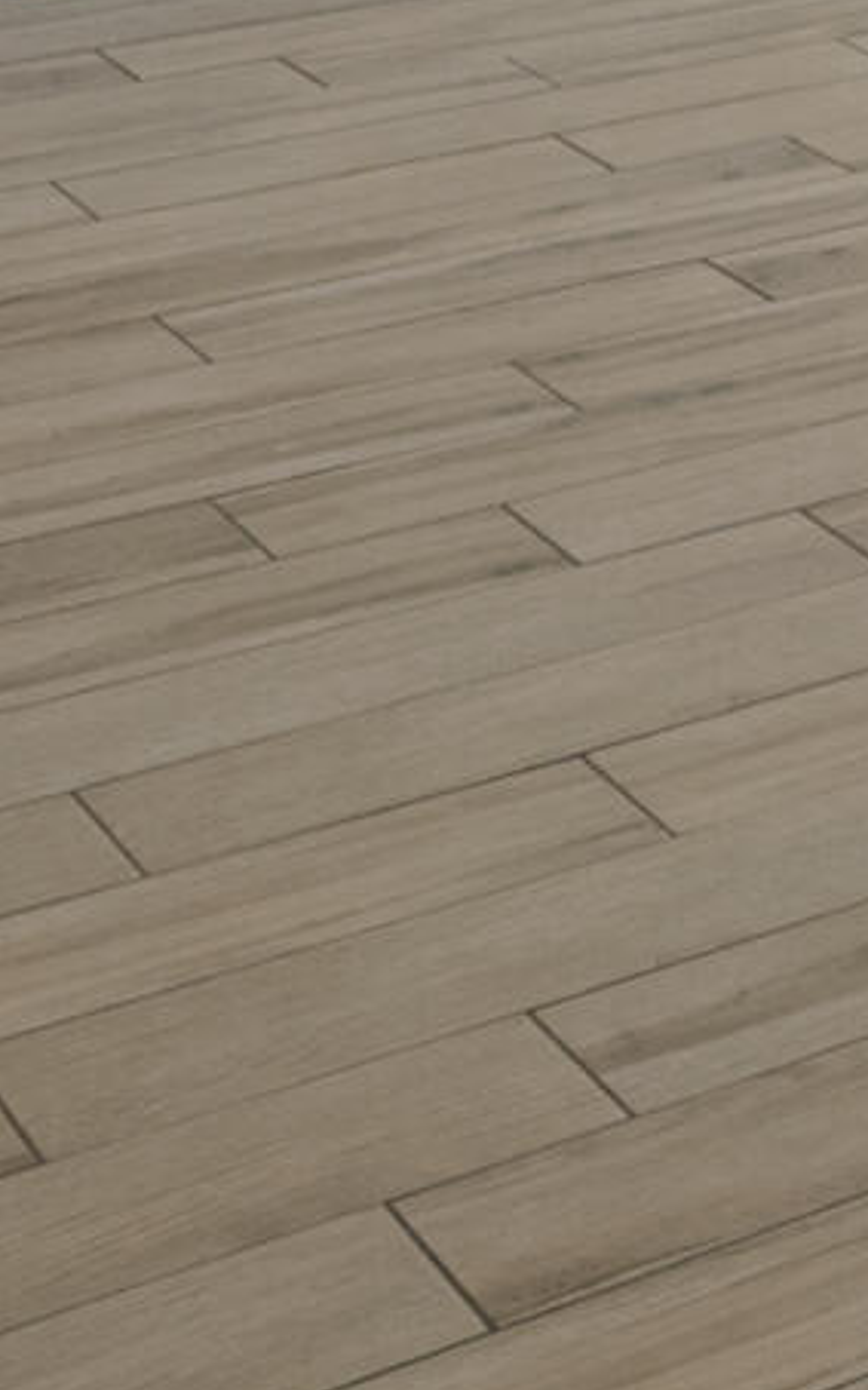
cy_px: -1000
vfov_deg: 16.6
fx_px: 4089
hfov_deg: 10.8
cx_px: 1899
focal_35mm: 108
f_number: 8
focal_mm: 16
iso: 500
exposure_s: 1/13
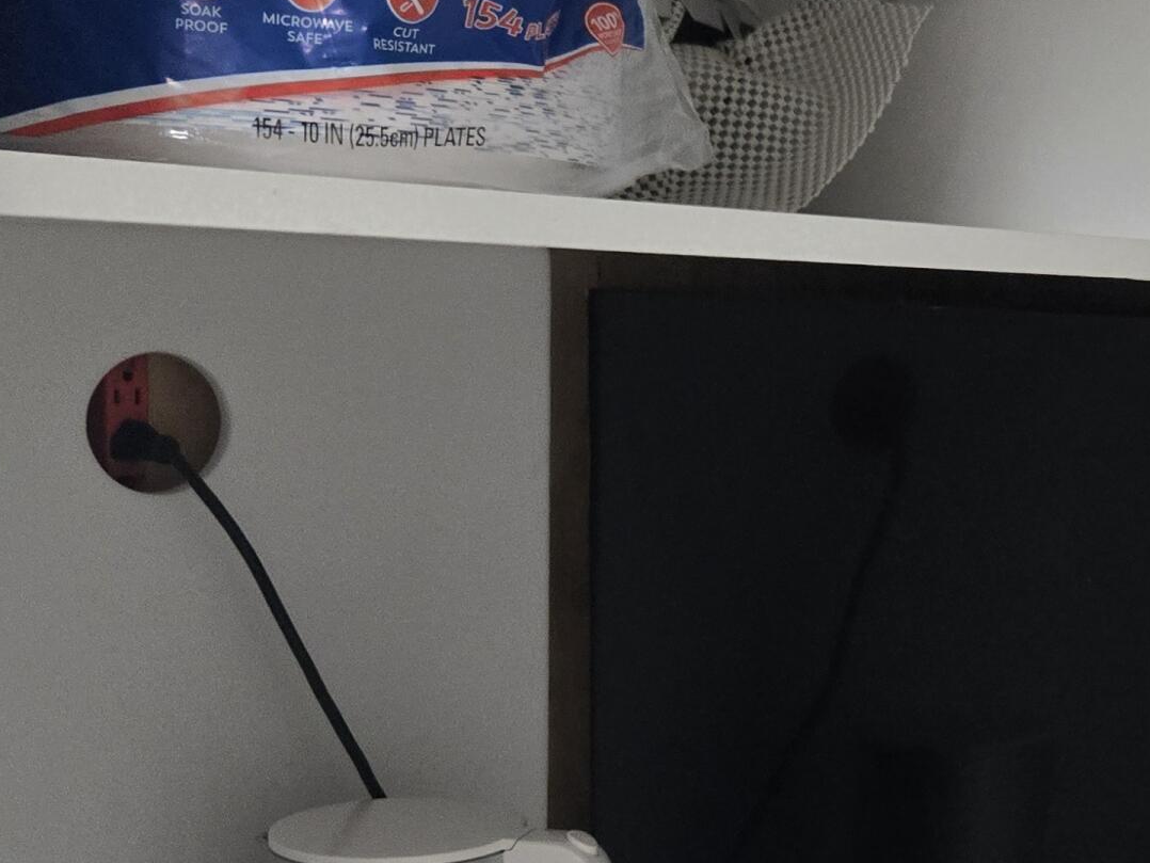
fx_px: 2127
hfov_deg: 28.1
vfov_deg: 22.8
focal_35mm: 64
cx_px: 1191
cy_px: 629
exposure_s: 1/120
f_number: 1.8
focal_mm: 5.4
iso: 640
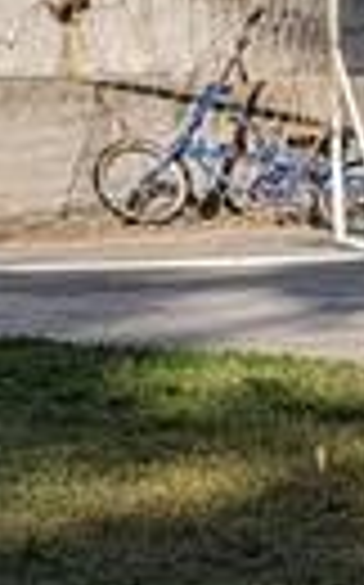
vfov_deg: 9.3
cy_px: 158
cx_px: 894
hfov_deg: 5.6
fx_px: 3579
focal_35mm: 225
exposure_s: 1/4695
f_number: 1.8
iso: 62
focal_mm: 4.44
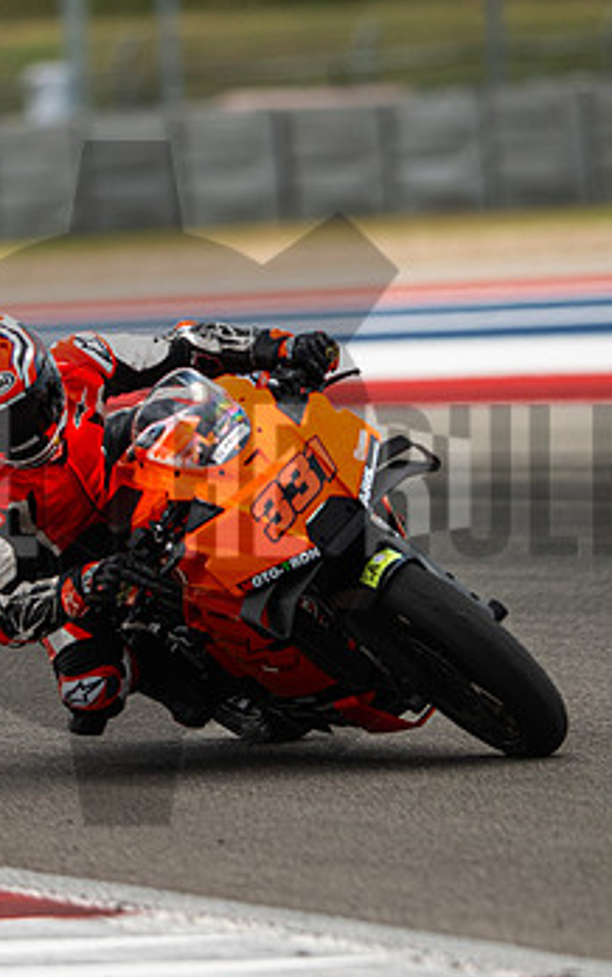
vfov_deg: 4.1
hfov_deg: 2.6
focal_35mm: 509
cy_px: 484
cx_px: 126
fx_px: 13561
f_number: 2
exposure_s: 1/5000
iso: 400
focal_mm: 200
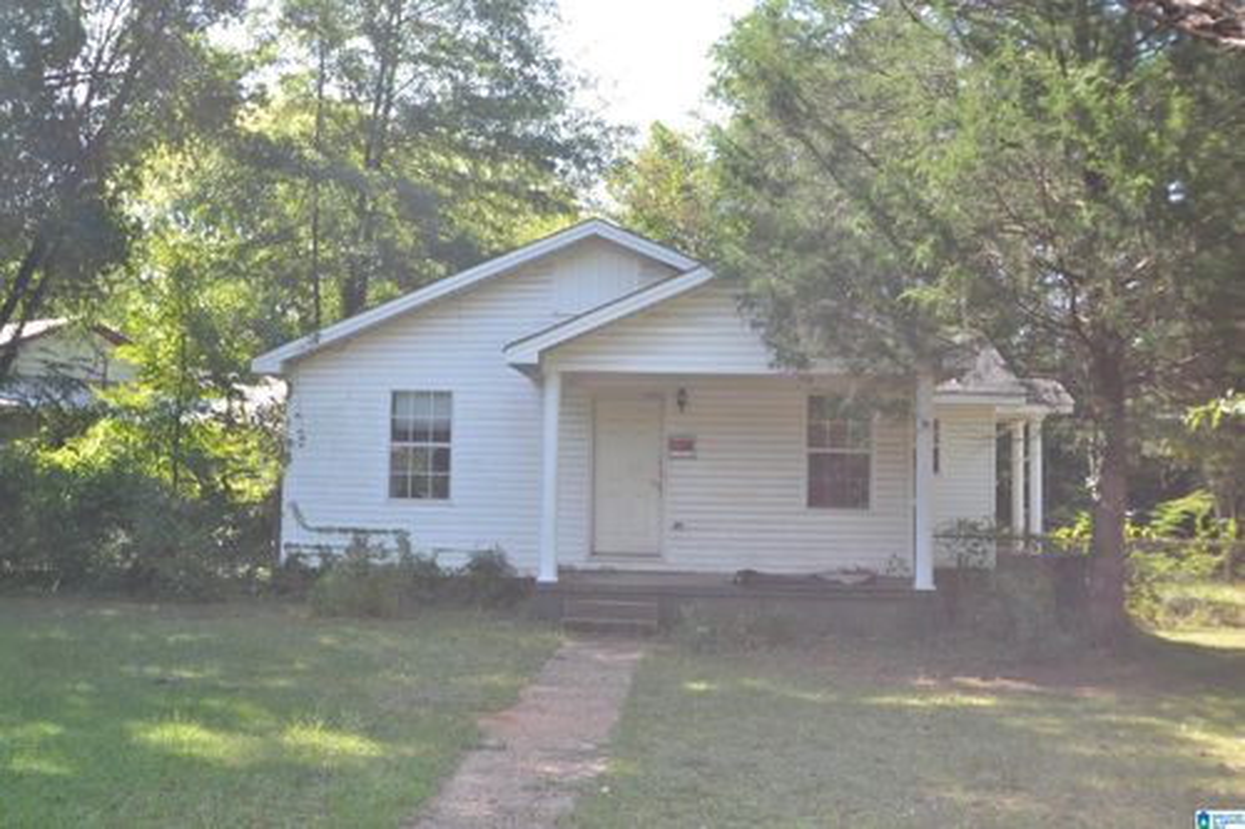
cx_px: 622
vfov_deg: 36.8
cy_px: 414
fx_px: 1245
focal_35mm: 36
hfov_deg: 53.1
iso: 160
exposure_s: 1/125
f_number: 5.6
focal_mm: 24
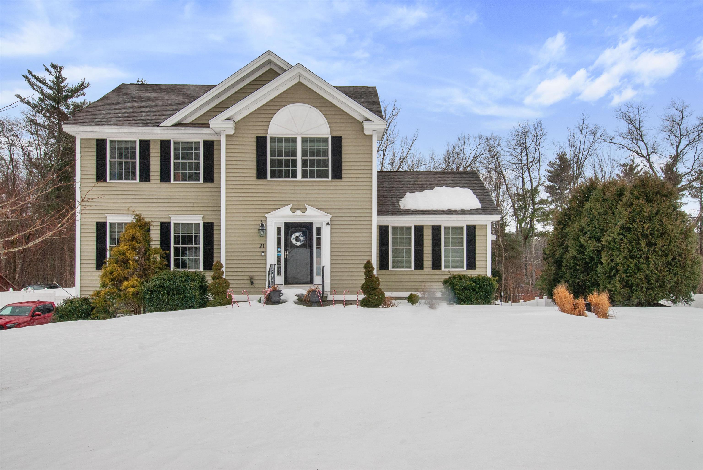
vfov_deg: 37.0
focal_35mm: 36
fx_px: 704
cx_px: 352
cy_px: 235
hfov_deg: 53.1
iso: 200
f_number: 13
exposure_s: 1/100
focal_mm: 24
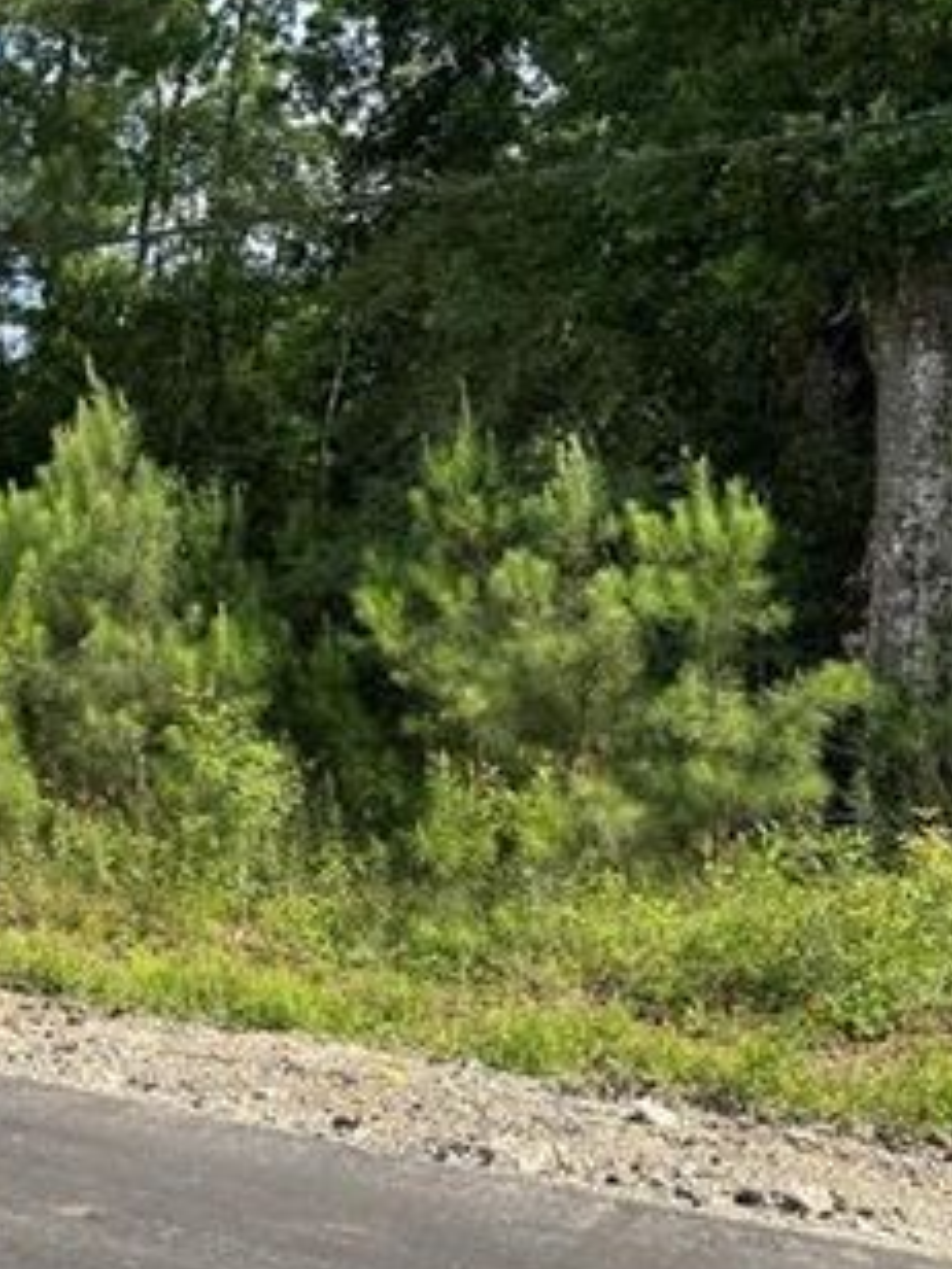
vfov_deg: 36.8
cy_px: 587
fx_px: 1907
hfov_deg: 26.5
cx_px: -12
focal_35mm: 52
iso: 80
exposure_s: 1/1678
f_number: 1.78
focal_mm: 6.76
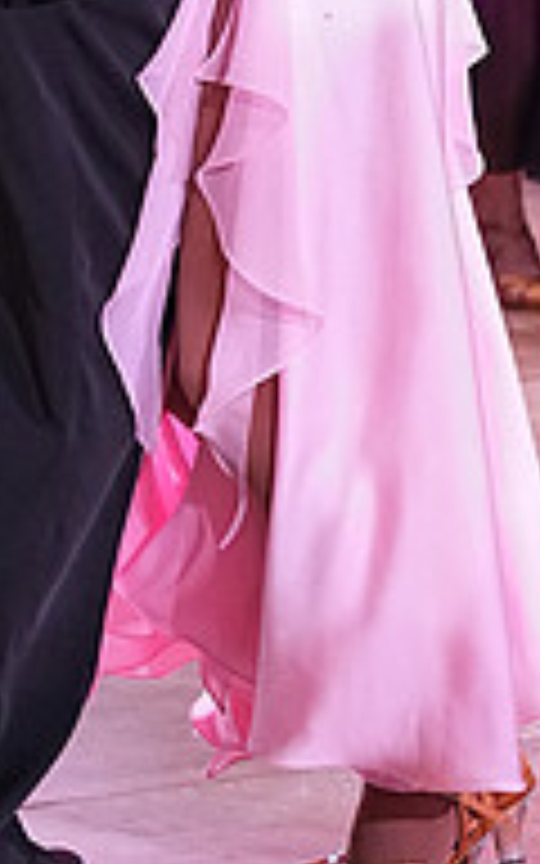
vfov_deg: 6.1
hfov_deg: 3.8
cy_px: -234
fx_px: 8053
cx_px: 223
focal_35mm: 342
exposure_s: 1/320
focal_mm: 74
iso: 3200
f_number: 5.6
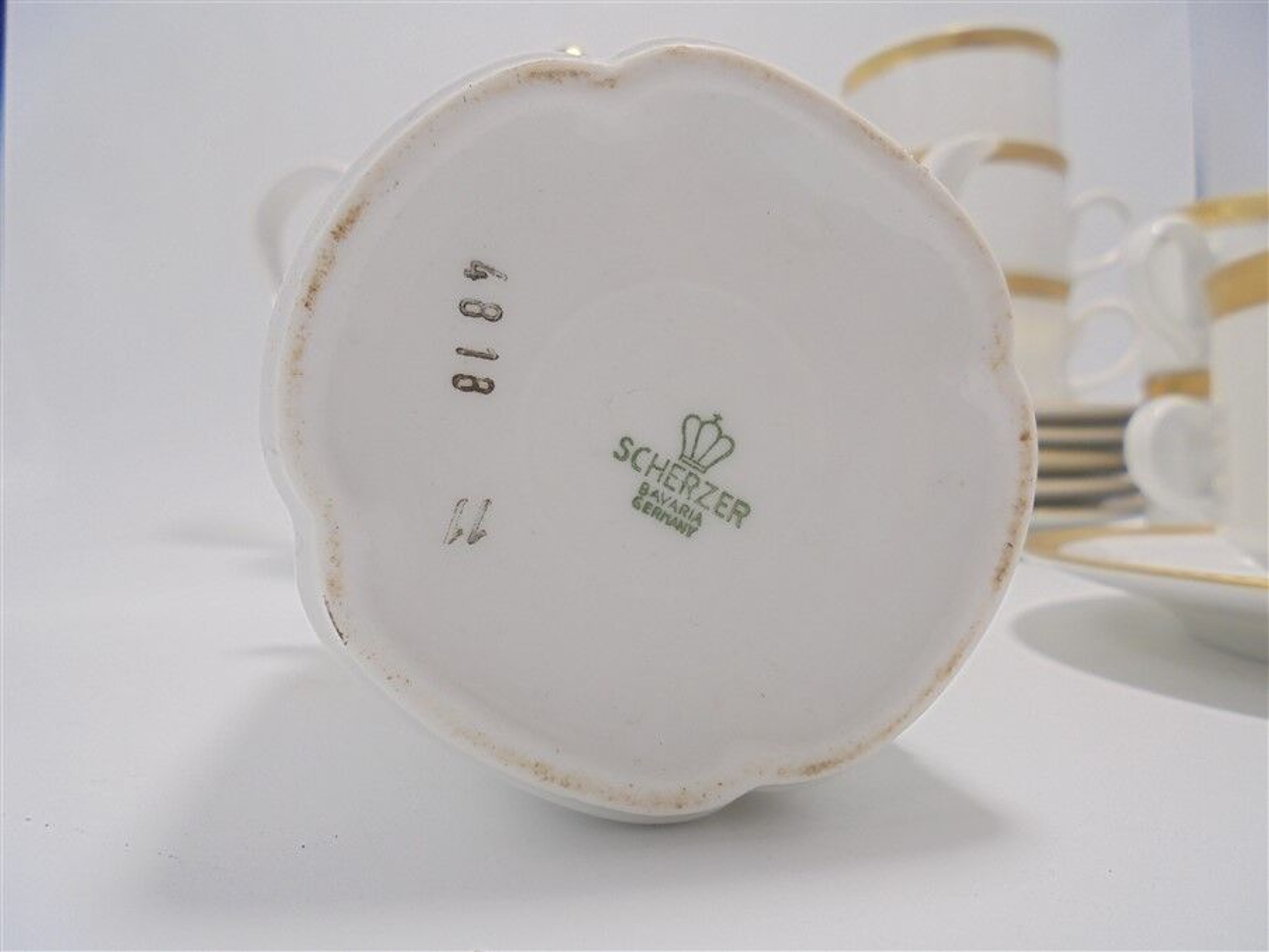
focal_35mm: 26
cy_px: 476
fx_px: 953
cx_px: 634
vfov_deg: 53.1
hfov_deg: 67.3
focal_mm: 4.6
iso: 100
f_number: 3.5
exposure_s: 1/60
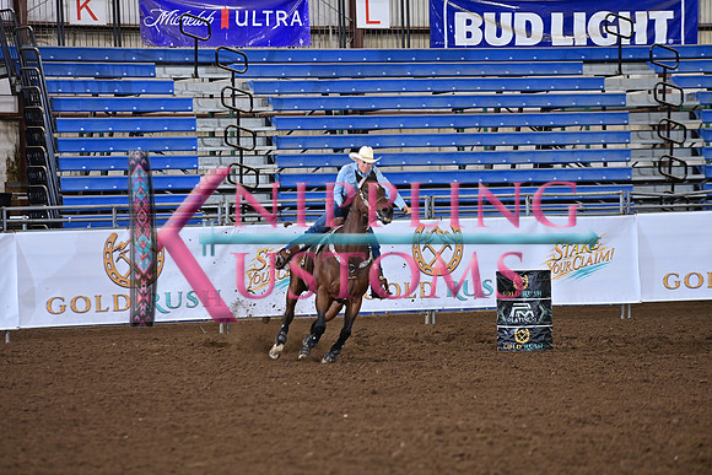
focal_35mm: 200
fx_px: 3956
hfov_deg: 10.3
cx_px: 356
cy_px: 238
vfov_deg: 6.9
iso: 2000
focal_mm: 200
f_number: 4
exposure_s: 1/250
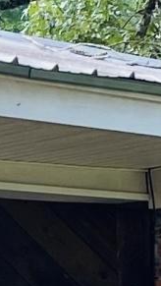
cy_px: 460
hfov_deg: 3.9
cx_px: -447
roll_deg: +1.5
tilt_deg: -0.9
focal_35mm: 292
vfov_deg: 7.2
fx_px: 2213
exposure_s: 1/204
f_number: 1.8
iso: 32
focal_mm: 4.25
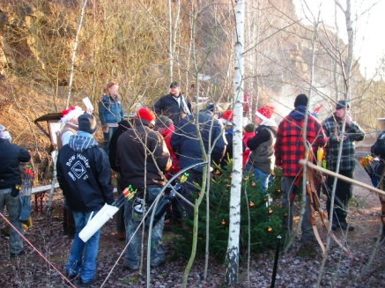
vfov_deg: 36.8
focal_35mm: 39
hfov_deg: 47.9
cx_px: 192
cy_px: 144
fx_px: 433
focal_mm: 6.3
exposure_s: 1/50
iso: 100
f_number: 3.3
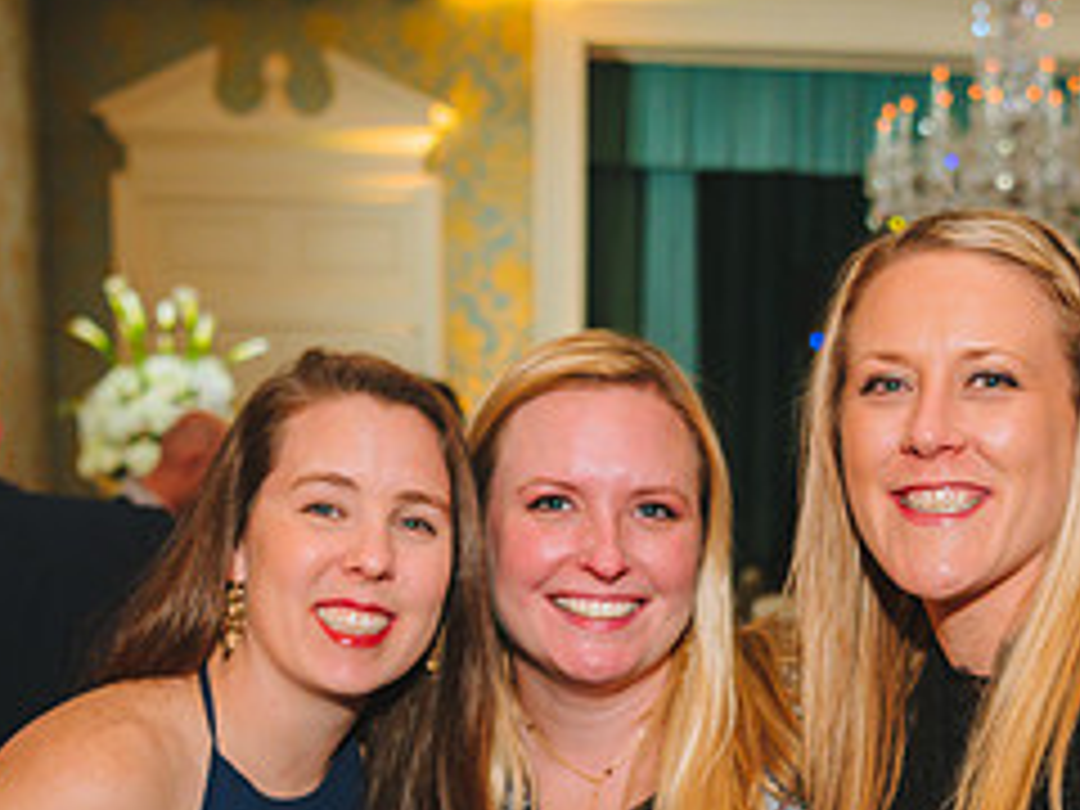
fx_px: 2028
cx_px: 711
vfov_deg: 22.0
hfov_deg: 29.6
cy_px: 760
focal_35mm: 65
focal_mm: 28
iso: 1250
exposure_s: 1/80
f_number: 2.8
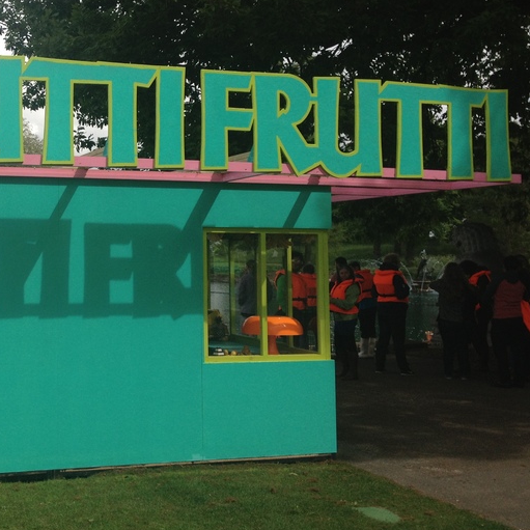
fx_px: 918
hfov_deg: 31.1
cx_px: 78
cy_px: 202
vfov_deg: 32.1
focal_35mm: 53
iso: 50
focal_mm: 4.28
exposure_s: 1/1623
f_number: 2.4
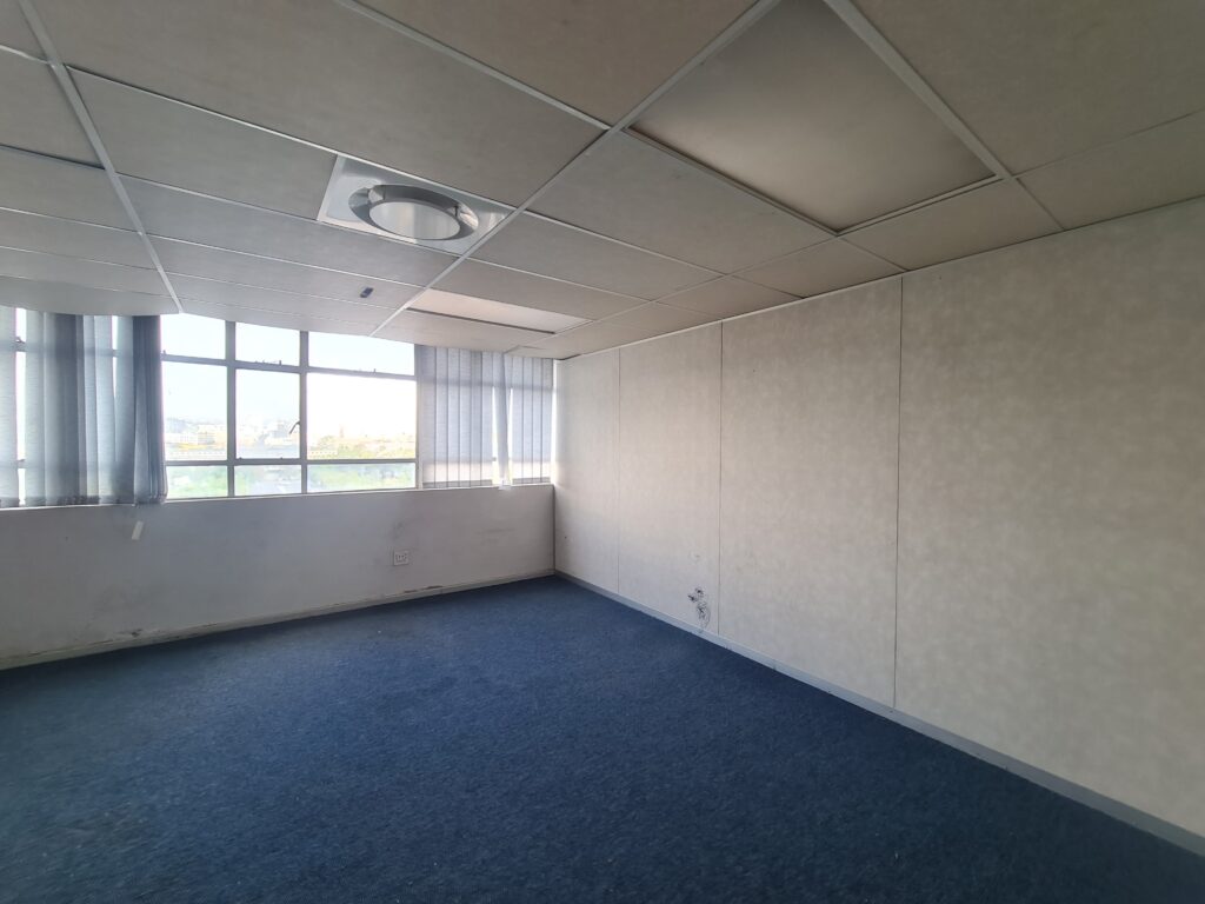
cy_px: 452
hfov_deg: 106.2
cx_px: 602
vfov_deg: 89.9
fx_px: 453
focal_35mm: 13
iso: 64
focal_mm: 2.2
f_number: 2.2
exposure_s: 1/50
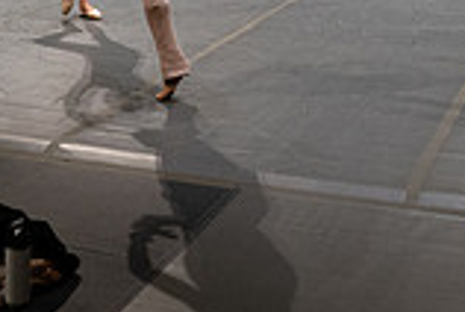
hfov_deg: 22.9
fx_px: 1139
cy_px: -234
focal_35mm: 88
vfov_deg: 14.0
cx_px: 135
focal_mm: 24
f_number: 4
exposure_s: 1/400
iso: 3200
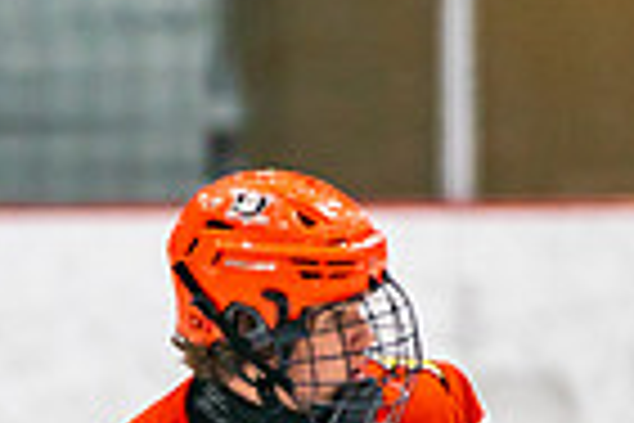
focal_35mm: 1181
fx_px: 20797
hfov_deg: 1.7
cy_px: 831
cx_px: 158
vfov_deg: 1.2
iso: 800
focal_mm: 200
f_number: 2.8
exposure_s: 1/640
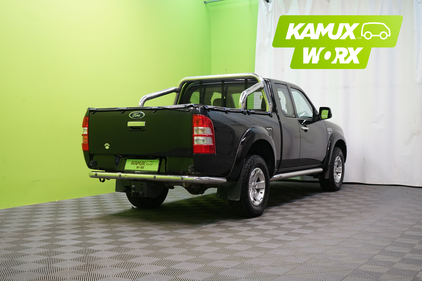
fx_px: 527
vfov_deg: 29.9
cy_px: 140
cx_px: 211
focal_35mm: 45
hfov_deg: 43.6
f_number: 5.6
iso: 800
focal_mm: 45
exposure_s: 1/50
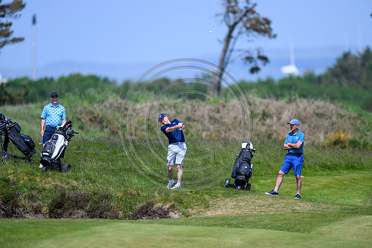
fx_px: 5788
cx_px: 186
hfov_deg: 3.7
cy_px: 124
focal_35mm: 560
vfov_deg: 2.5
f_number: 4.5
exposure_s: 1/4000
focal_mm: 560
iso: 500
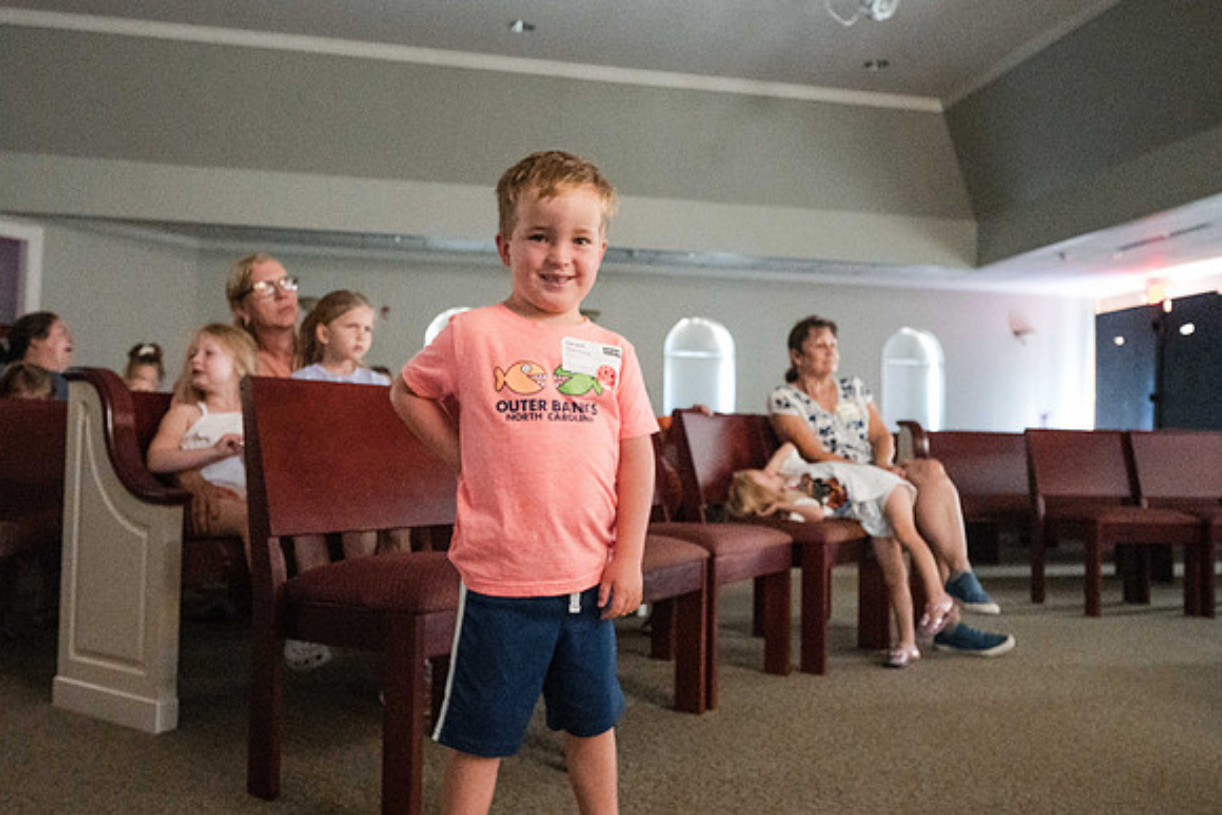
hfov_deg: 64.4
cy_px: 387
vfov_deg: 45.6
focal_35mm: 29
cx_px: 624
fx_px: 970
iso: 25600
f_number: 4
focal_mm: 25
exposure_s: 1/50
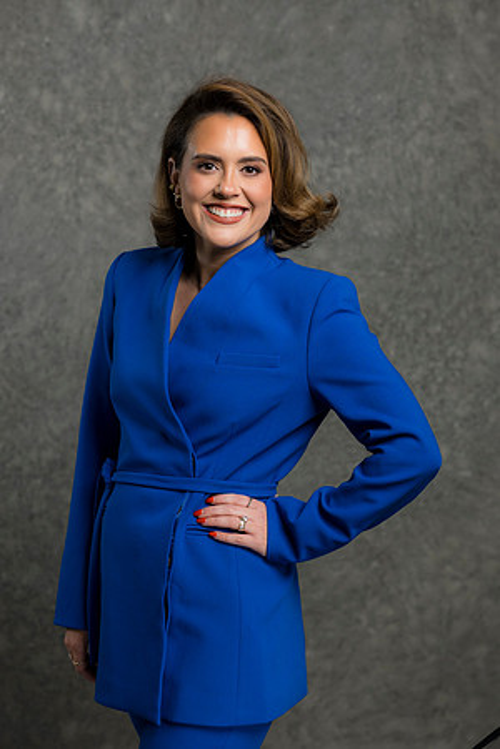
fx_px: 1771
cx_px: 250
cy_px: 374
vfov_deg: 23.9
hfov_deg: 16.1
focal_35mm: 85
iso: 125
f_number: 5
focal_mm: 85
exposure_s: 1/200
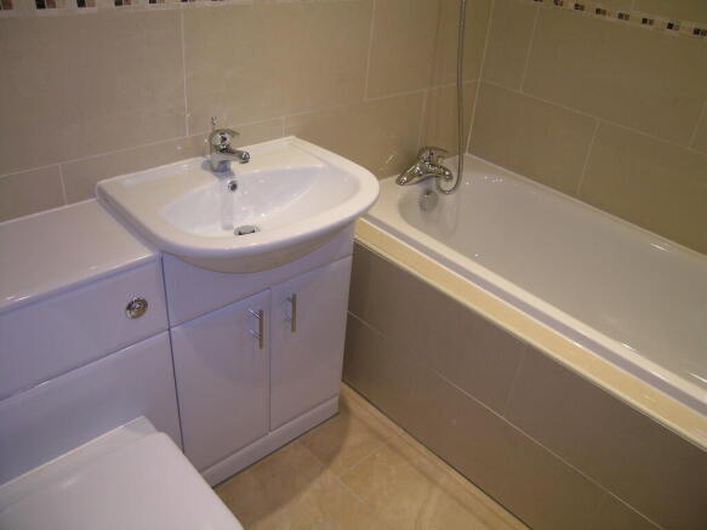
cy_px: 265
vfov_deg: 49.7
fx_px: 572
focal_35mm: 28
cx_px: 354
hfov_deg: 63.5
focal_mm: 5.8
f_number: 2.8
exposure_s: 1/30
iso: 50
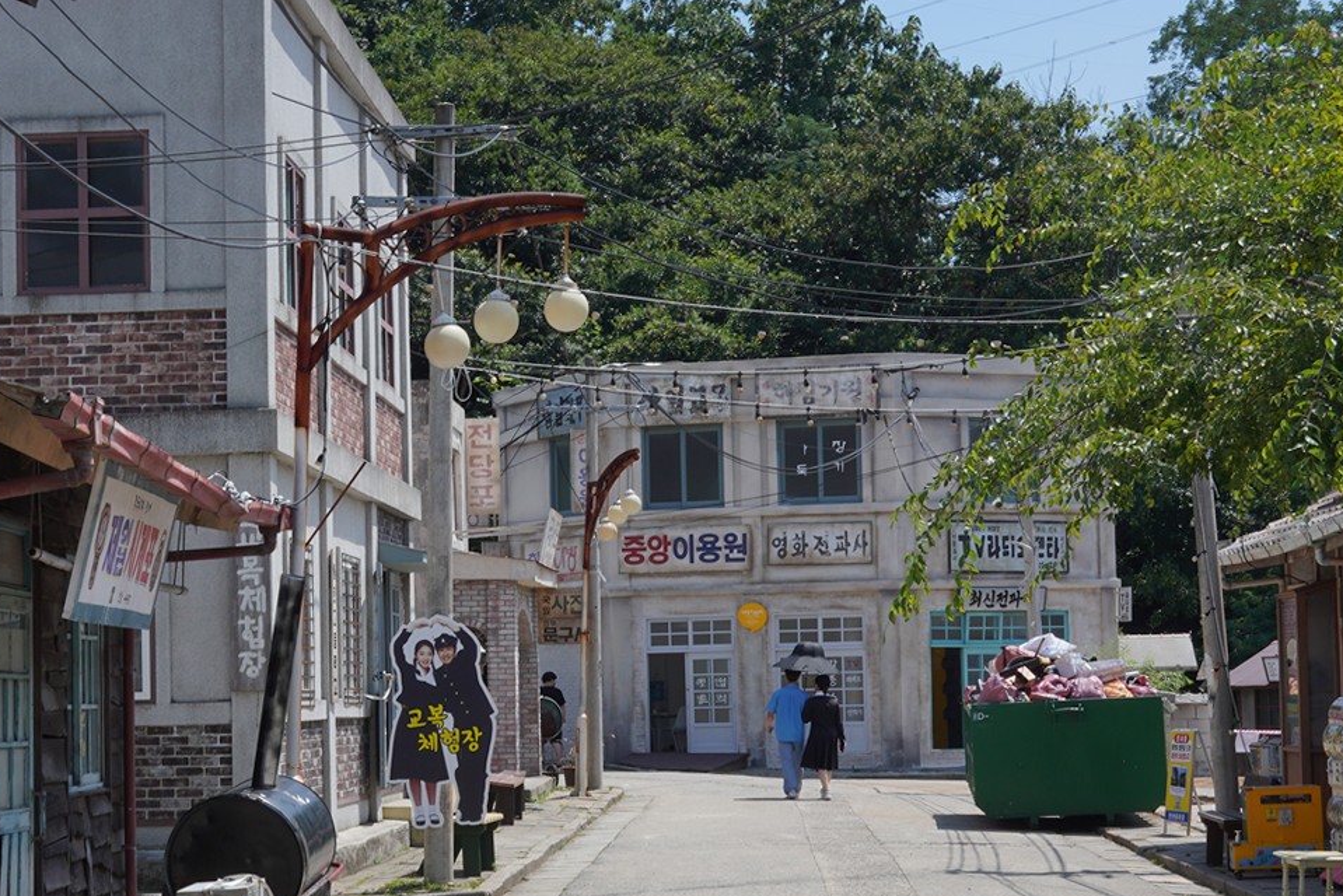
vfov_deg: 18.7
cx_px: 528
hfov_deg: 27.6
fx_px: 2724
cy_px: 529
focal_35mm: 73
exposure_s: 1/100
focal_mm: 35
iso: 200
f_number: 20
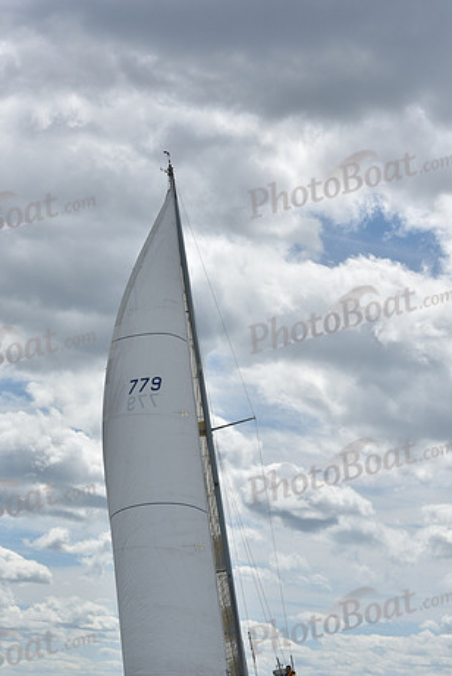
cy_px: 414
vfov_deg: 23.1
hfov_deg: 15.5
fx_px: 1655
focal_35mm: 88
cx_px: 172
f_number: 10
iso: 320
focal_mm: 70
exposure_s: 1/1250
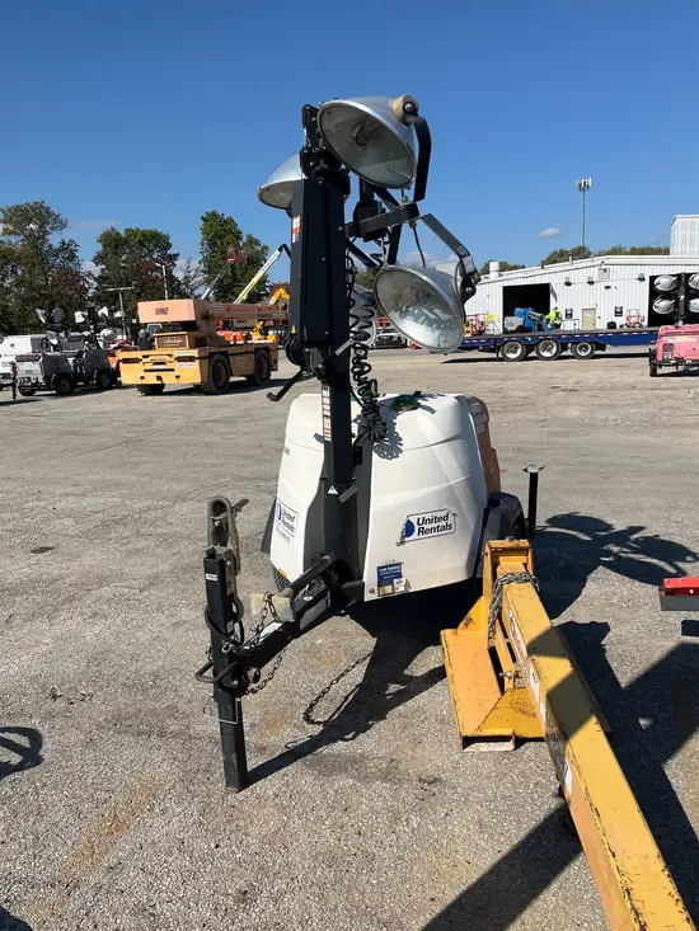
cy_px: 466
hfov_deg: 53.1
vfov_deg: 67.3
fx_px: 700
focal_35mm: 26
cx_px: 350
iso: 50
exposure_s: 1/5848
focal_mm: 5.1
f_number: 1.6
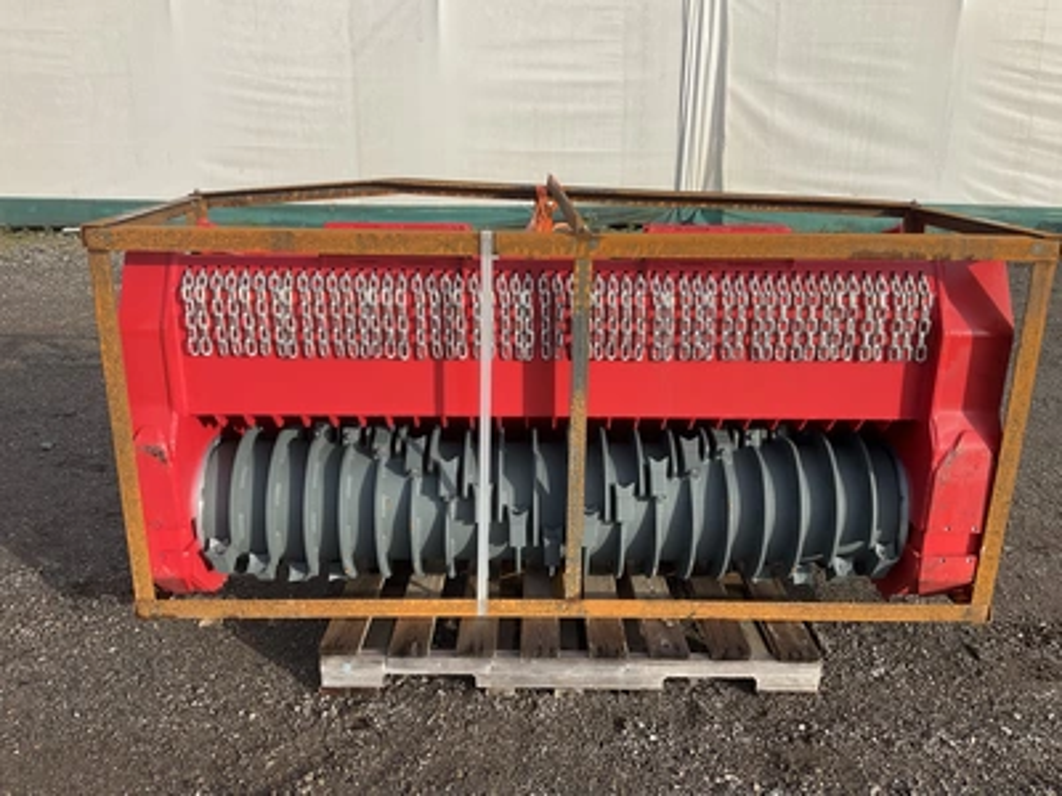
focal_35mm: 29
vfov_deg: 48.2
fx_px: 890
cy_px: 398
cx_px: 531
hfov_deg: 61.7
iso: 25
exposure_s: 1/1195
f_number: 1.8
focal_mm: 3
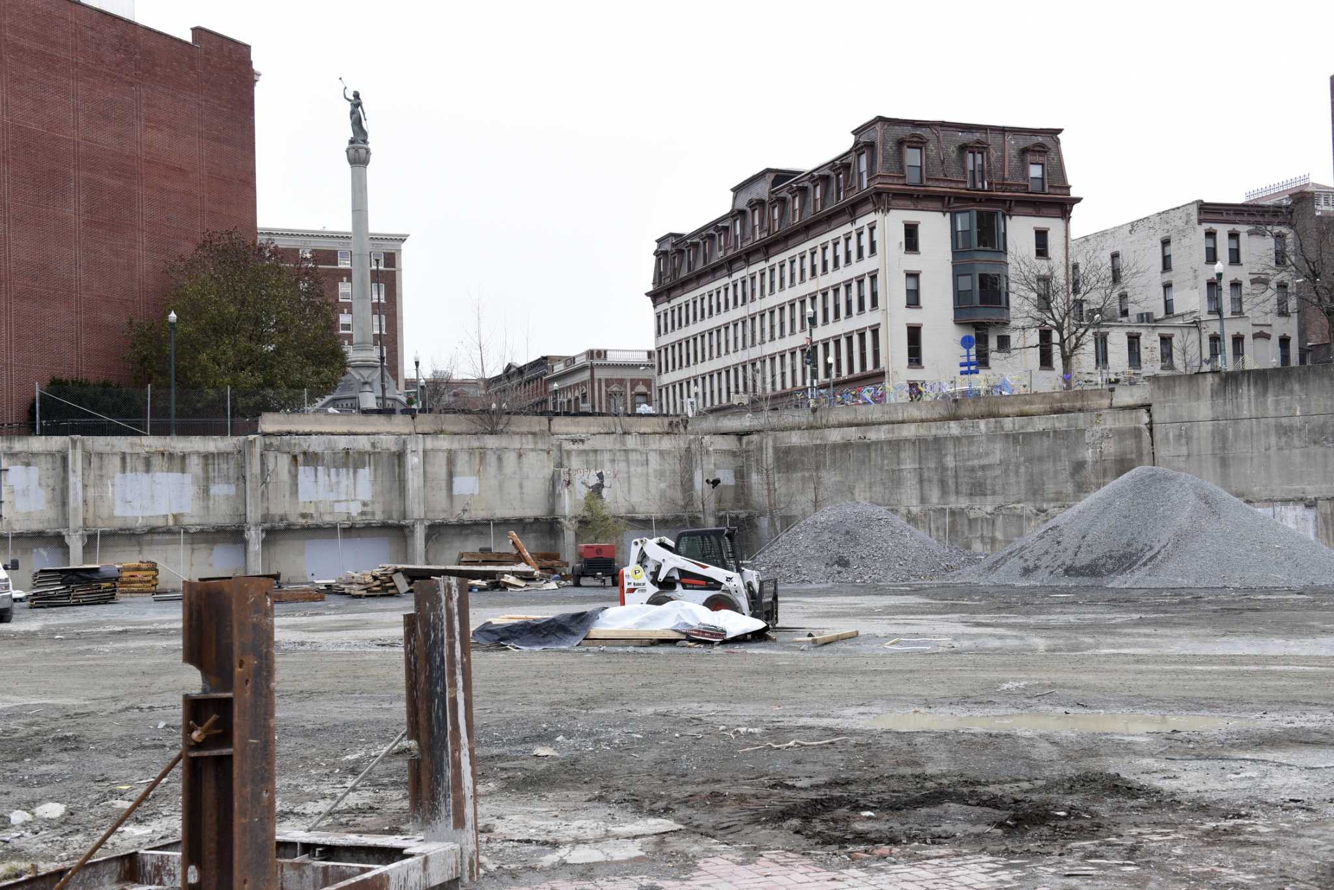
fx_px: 1483
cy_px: 445
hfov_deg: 48.4
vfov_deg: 33.4
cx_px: 667
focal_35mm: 40
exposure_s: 1/60
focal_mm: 40
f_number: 8
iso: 1250
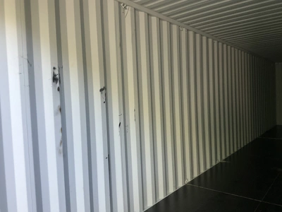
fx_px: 236
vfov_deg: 48.2
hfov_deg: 61.7
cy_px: 106
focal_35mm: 29
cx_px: 141
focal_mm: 3
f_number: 1.8
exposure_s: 1/60
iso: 200
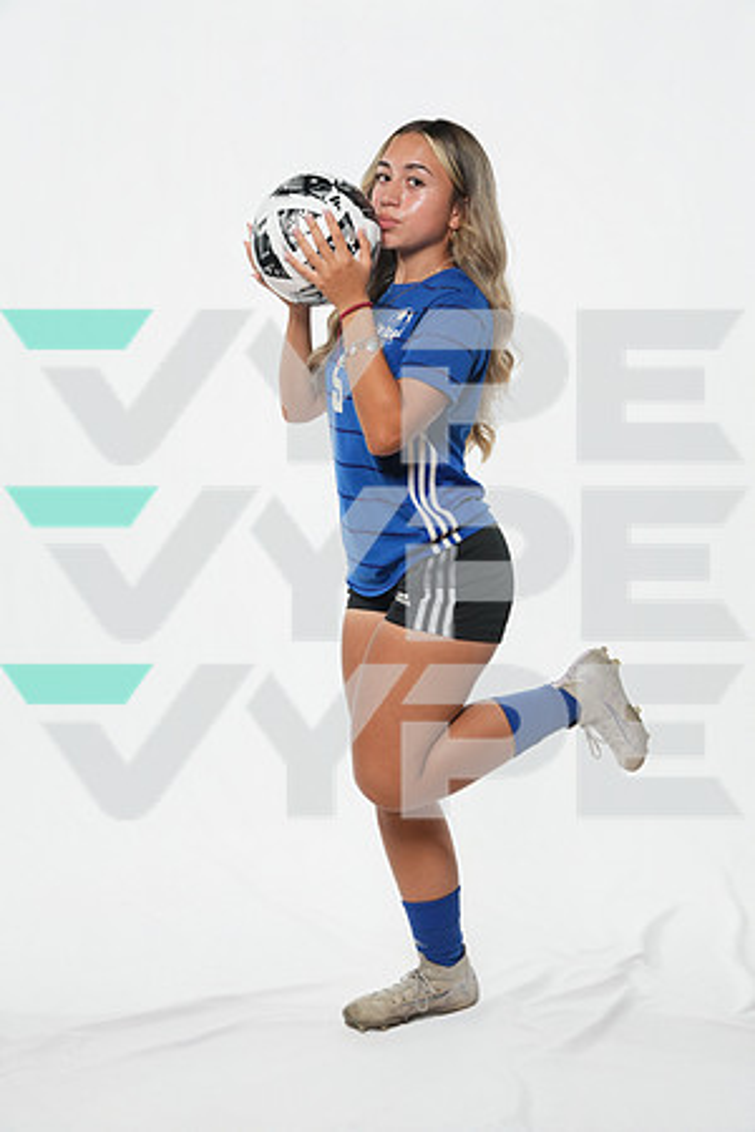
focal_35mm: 54
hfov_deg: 25.1
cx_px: 378
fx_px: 1695
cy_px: 566
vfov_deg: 36.9
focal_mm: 53.9
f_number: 8
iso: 500
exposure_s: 1/125
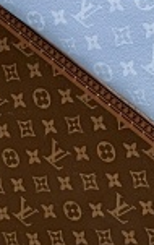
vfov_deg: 10.9
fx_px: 1216
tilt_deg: -23.2
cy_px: -157
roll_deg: -27.6
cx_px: 178
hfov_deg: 7.2
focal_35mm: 182
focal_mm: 6
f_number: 2.4
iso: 64
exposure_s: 1/122
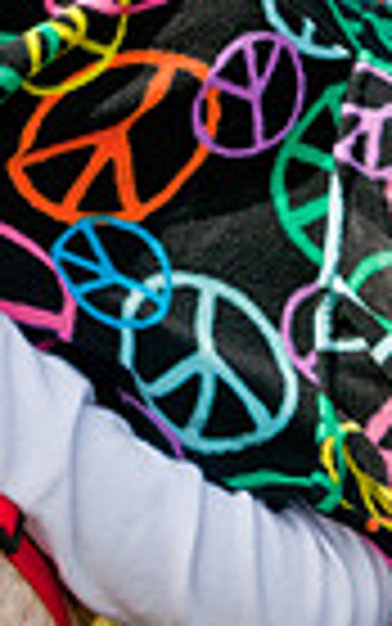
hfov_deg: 5.3
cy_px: 410
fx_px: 4235
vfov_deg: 8.5
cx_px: -97
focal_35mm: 248
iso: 200
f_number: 5
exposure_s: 1/640
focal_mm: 50
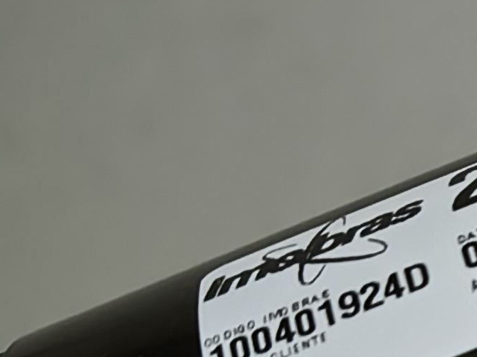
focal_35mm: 159
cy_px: 675
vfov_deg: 8.9
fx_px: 2190
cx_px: 1131
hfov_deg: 10.7
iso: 1280
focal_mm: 4.81
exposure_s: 1/30
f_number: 1.8
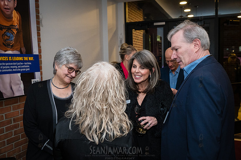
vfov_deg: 37.8
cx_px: 120
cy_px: 80
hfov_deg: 54.5
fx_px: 234
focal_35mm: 35
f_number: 5
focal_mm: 35
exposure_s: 1/320
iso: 6400
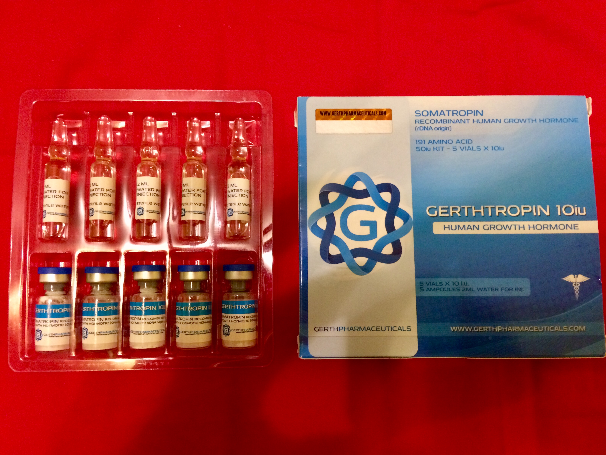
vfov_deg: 48.2
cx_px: 303
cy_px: 228
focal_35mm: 29
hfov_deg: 61.7
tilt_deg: -84.0
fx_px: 508
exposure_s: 1/17
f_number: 2.2
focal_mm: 4.15
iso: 250
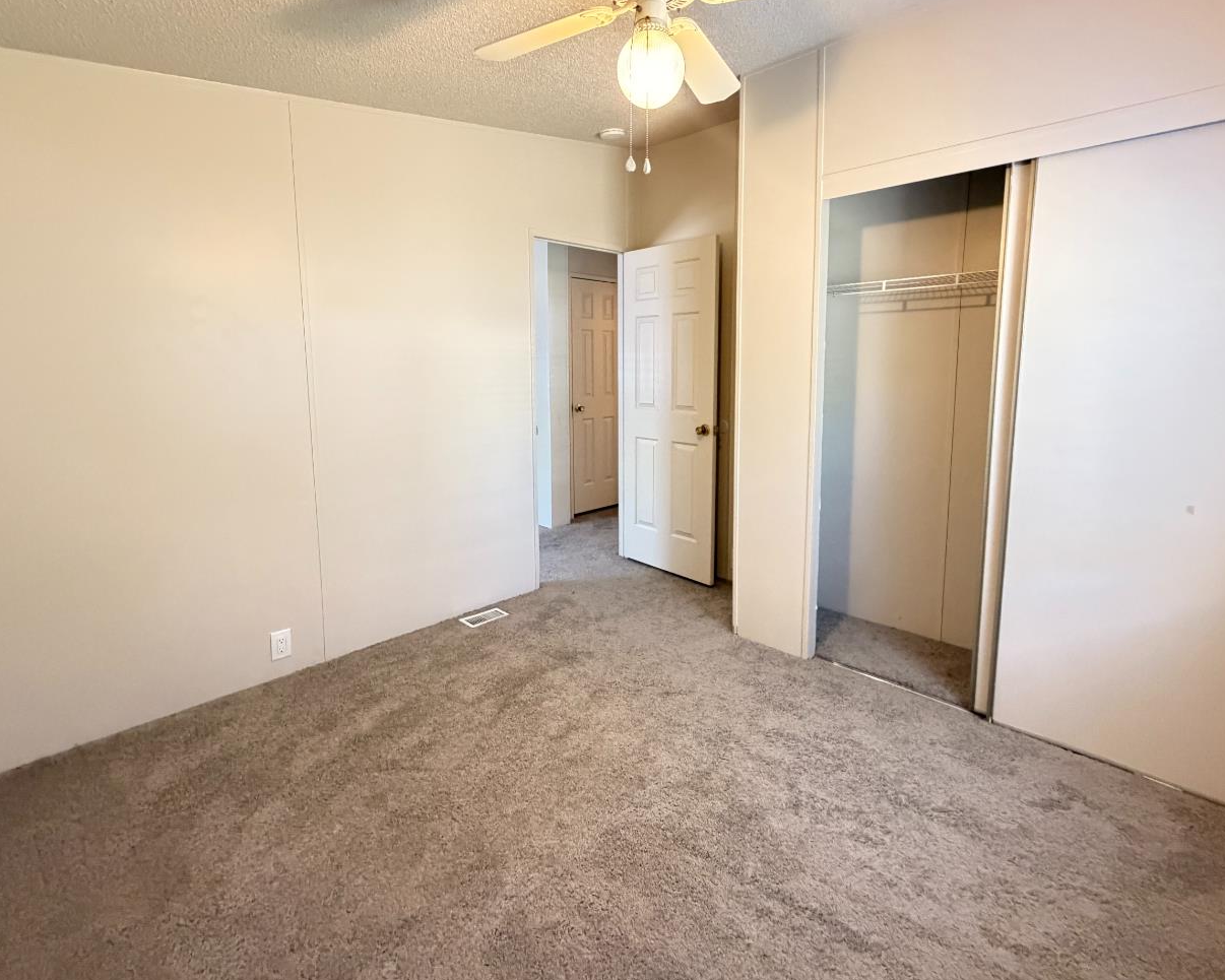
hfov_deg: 89.6
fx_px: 616
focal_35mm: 17
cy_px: 436
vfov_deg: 76.7
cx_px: 627
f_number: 2.2
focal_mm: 2.22
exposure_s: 1/60
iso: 1000
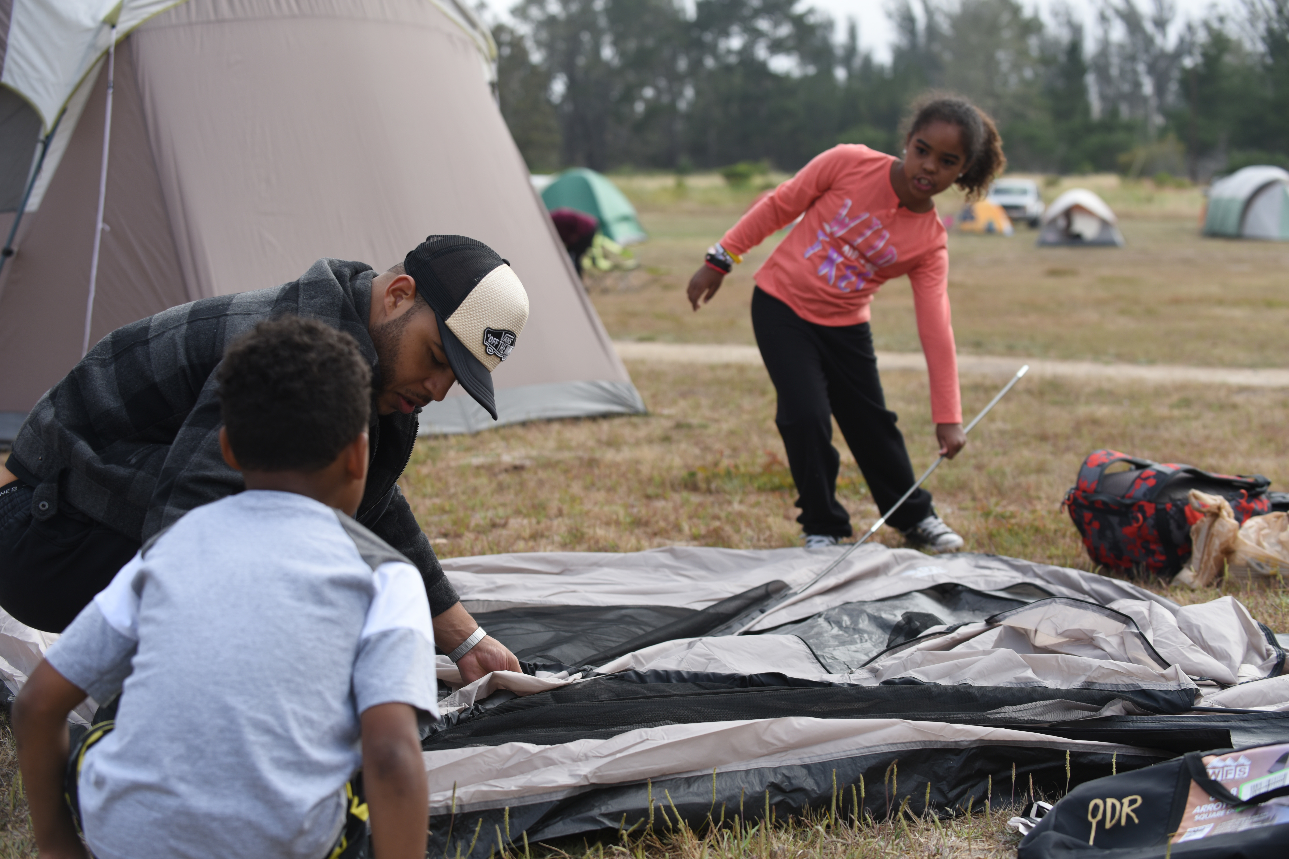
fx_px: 2506
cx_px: 644
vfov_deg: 19.5
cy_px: 430
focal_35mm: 70
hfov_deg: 28.8
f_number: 5
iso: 160
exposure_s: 1/400
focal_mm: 70
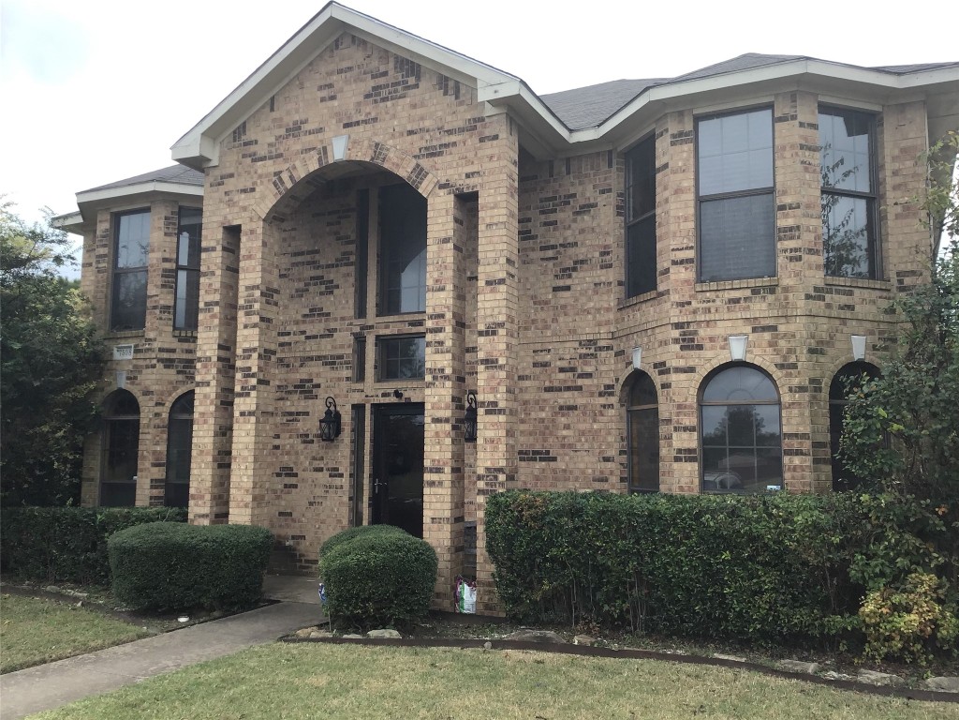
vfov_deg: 45.4
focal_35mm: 31
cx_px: 480
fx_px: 859
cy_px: 360
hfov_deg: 58.4
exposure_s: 1/679
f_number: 2.4
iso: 25
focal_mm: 3.3
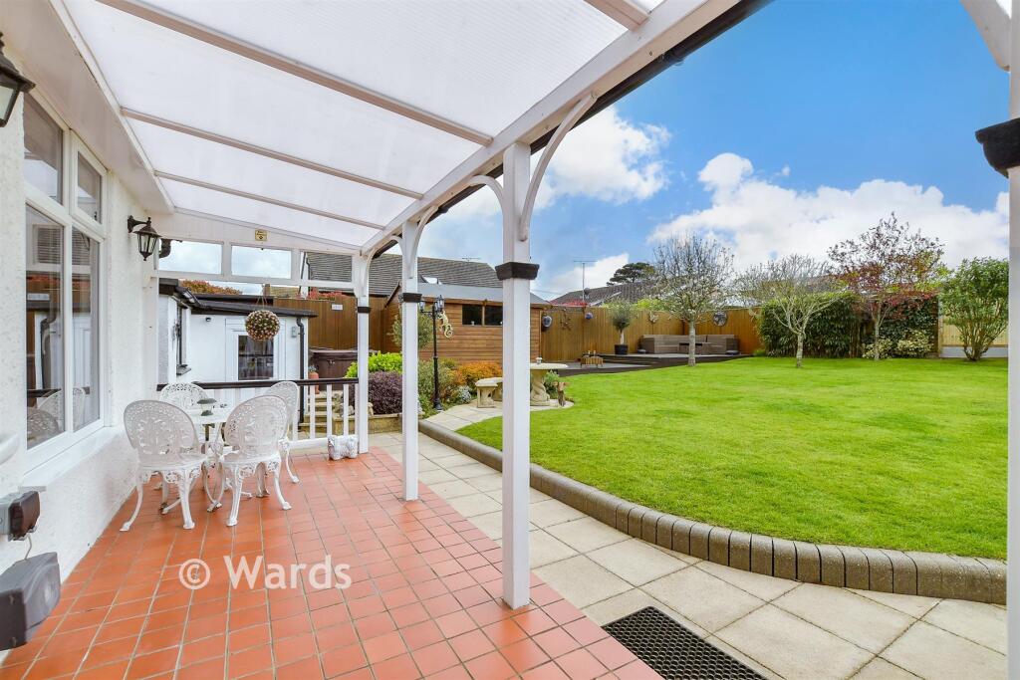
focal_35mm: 15
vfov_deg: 77.3
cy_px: 340
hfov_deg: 100.4
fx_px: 425
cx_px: 510
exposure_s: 1/250
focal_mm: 10
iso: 160
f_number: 8
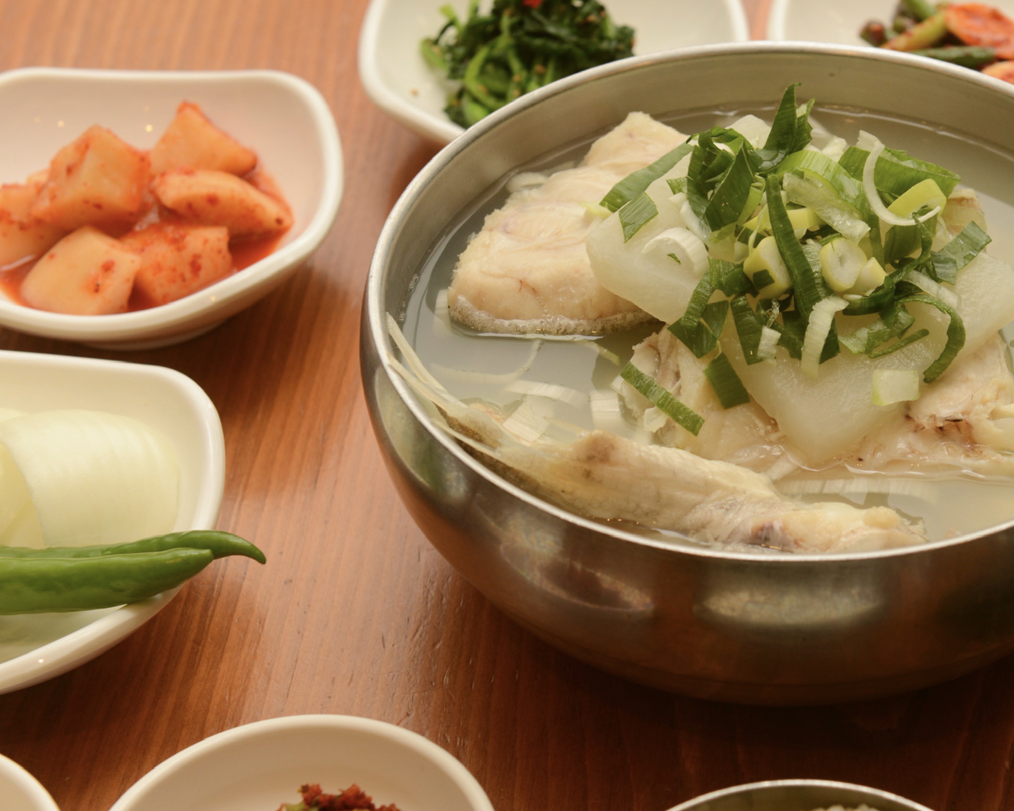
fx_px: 2551
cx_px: 775
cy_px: 428
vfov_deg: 18.1
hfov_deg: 22.3
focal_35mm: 85
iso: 500
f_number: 5.6
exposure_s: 1/125
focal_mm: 55
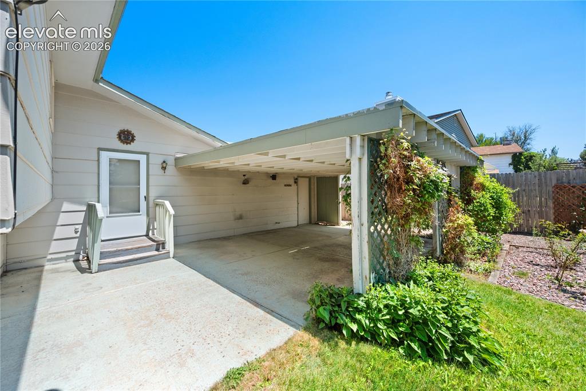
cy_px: 196
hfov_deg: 104.3
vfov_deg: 81.2
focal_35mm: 14
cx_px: 293
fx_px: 228
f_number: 8
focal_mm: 14
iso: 800
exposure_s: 1/400
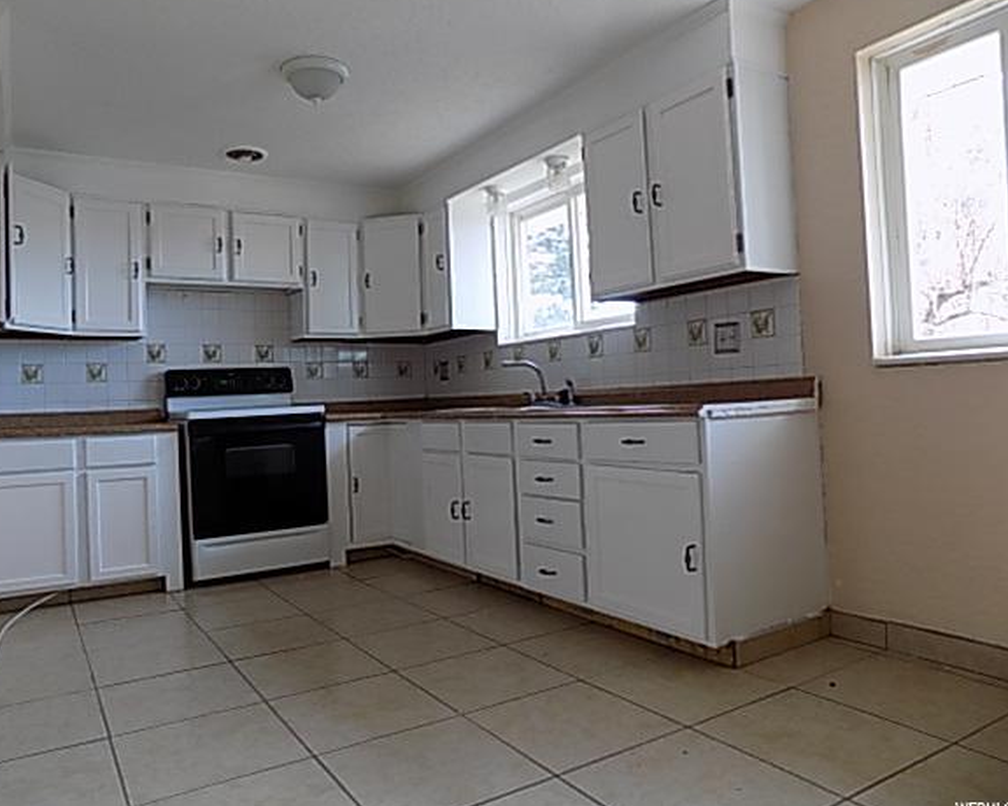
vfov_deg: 56.8
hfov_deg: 67.9
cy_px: 394
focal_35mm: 25
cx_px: 451
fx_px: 746
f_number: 3.1
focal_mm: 4
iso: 80
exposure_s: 1/40
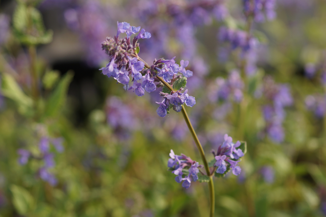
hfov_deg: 13.7
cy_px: 108
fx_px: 1358
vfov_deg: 9.1
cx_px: 163
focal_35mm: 150
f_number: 4
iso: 100
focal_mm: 100
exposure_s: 1/400
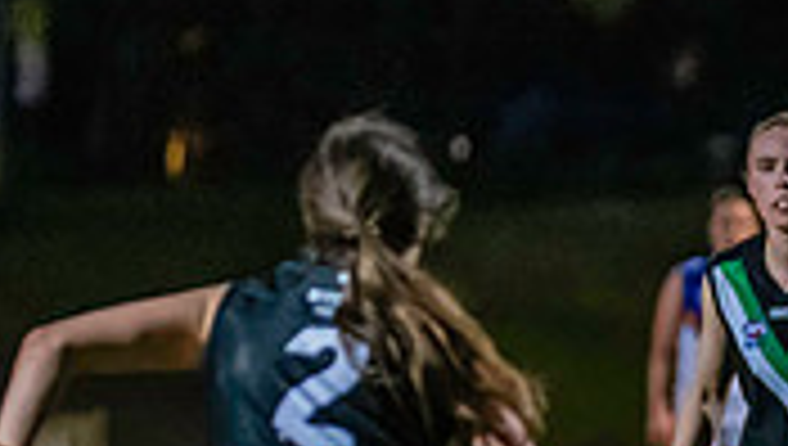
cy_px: 407
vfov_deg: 1.7
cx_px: 1117
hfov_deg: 2.9
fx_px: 15462
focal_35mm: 739
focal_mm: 160
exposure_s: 1/1000
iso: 10000
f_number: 2.8
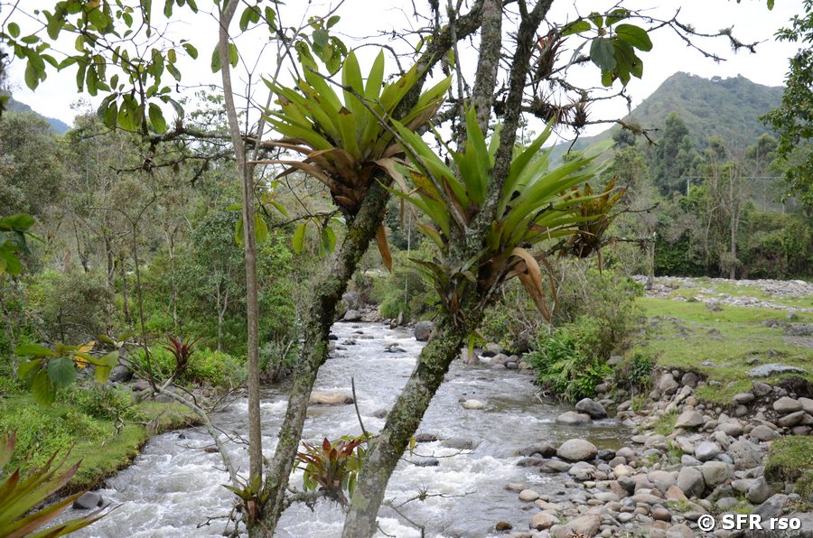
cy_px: 269
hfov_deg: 46.5
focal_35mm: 42
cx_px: 406
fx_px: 946
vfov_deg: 31.8
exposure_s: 1/100
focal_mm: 28
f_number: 5
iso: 400
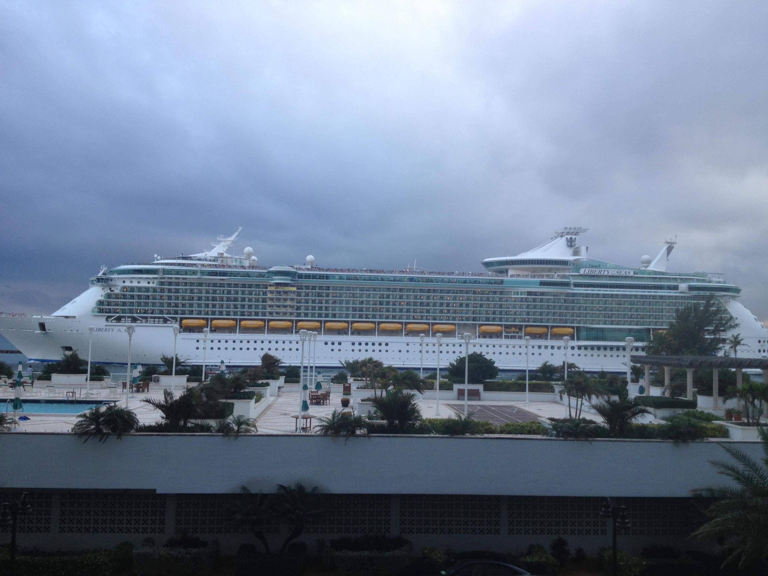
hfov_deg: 52.6
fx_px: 777
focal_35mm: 35
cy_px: 288
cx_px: 384
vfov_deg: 40.7
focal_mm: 4.28
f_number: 2.4
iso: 50
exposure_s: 1/211
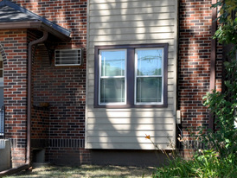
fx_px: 596
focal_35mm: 87
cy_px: 51
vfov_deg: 16.9
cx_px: 31
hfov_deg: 22.0
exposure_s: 1/200
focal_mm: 22
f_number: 7.1
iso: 200
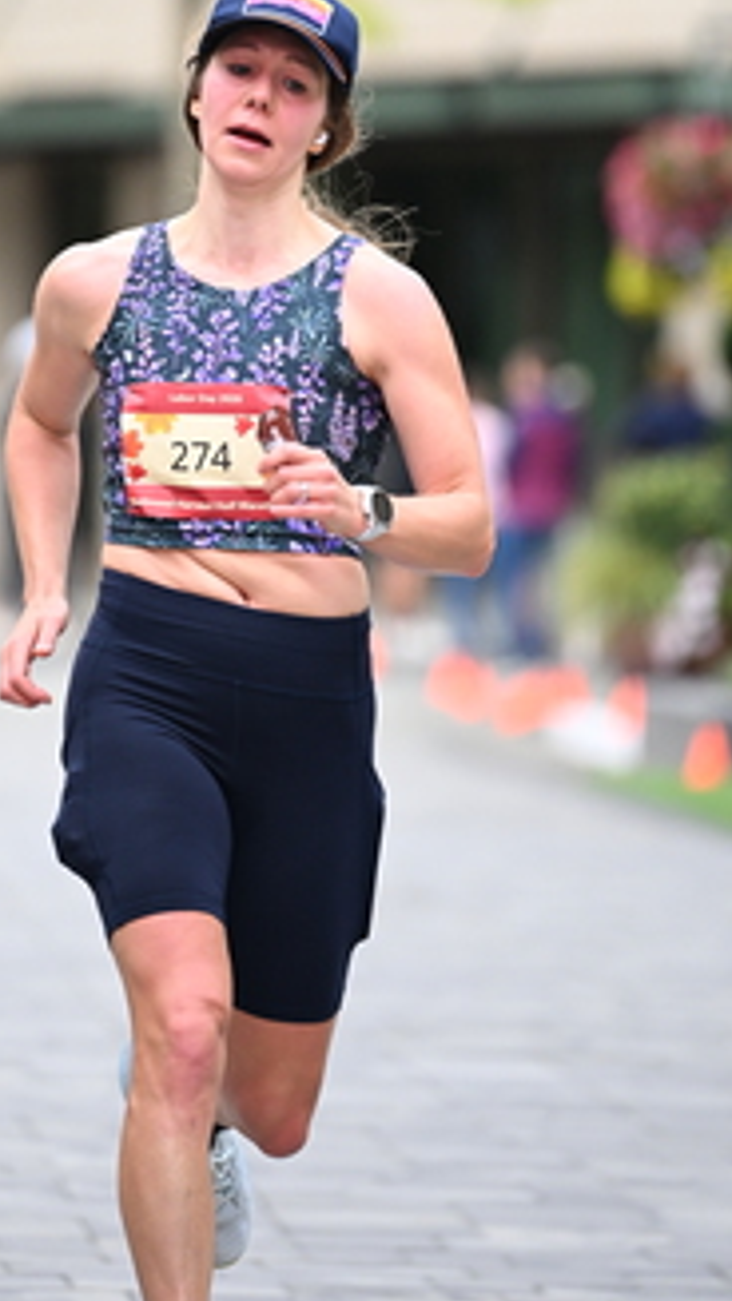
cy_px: 358
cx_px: 133
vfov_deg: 6.1
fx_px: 12178
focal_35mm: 353
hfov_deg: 3.4
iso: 1000
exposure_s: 1/1600
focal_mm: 200
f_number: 2.8
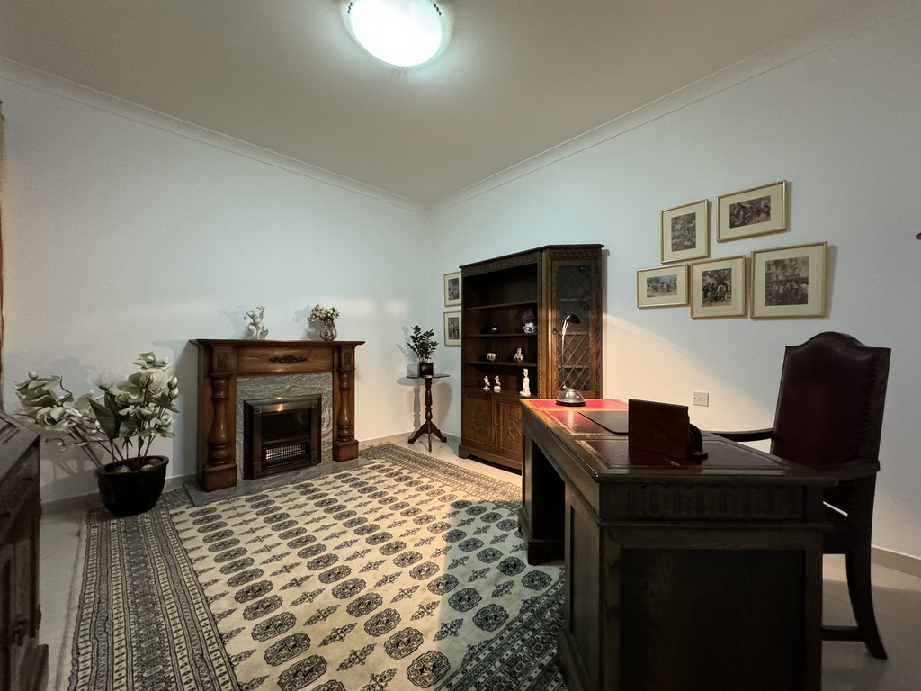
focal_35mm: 14
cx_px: 460
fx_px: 372
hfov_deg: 102.1
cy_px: 346
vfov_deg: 85.7
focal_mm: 2.22
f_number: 2.2
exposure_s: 1/50
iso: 800
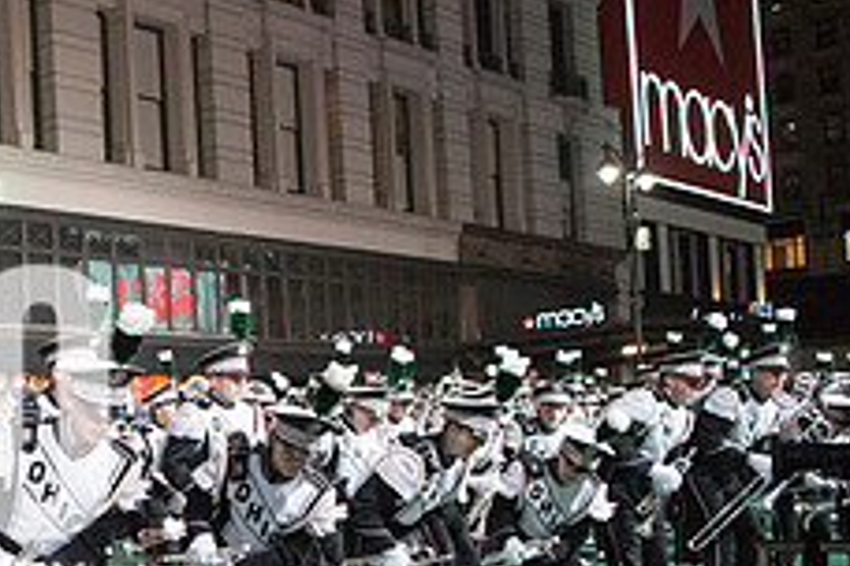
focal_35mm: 61
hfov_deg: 28.6
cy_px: 441
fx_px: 1440
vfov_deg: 22.0
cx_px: -171
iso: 8000
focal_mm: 24
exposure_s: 1/1250
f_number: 2.8
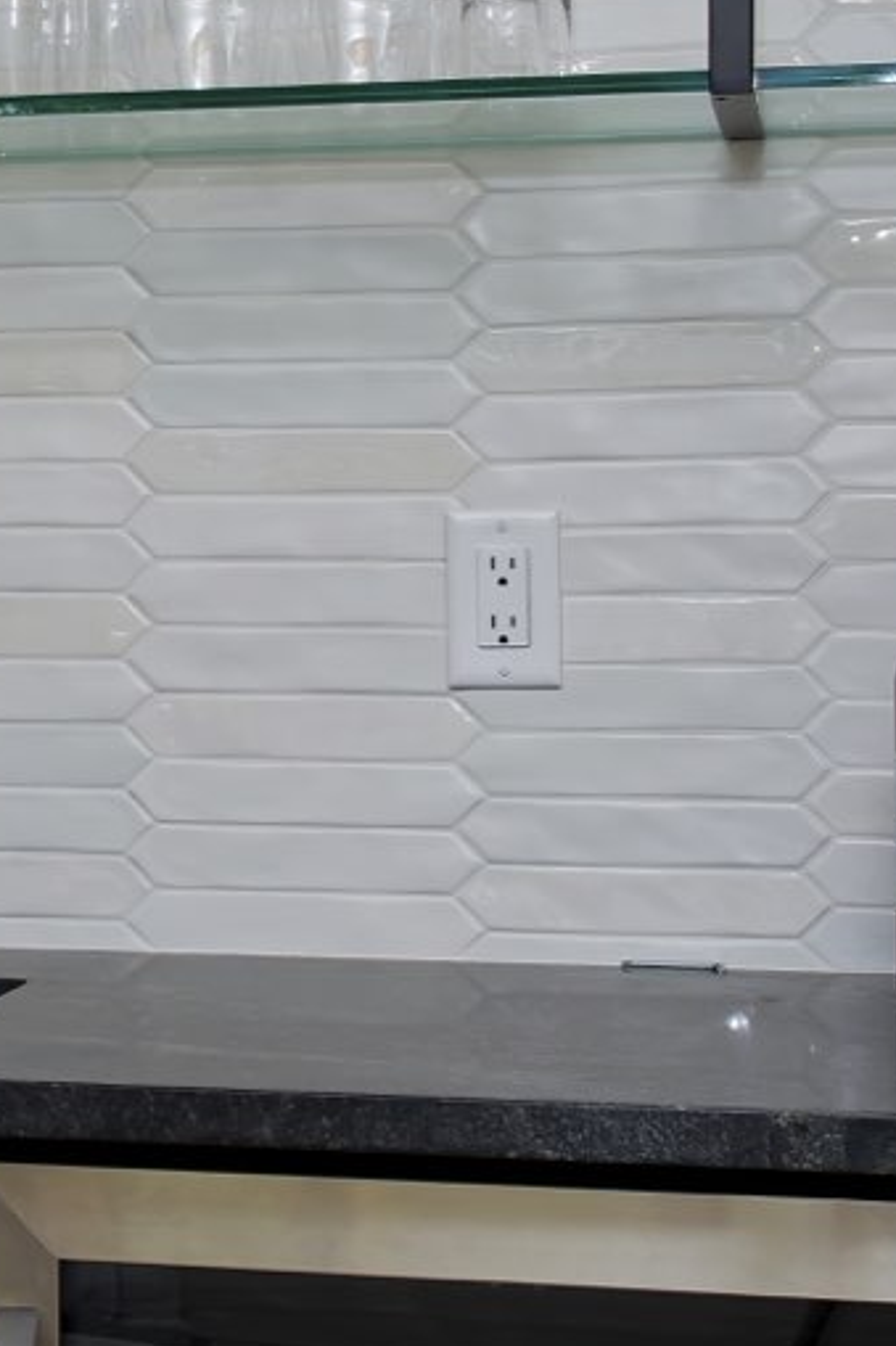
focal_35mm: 114
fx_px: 4259
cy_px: 495
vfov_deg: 17.9
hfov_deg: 11.5
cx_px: -432
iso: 800
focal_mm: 29
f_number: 10
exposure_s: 1/200
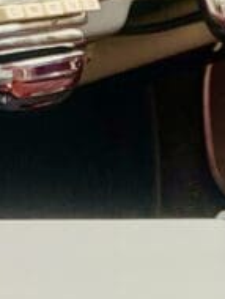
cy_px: 345
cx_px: 340
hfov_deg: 8.3
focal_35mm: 175
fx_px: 1513
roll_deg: +1.5
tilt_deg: -15.5
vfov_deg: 11.1
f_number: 1.8
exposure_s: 1/165
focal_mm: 4.25
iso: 25
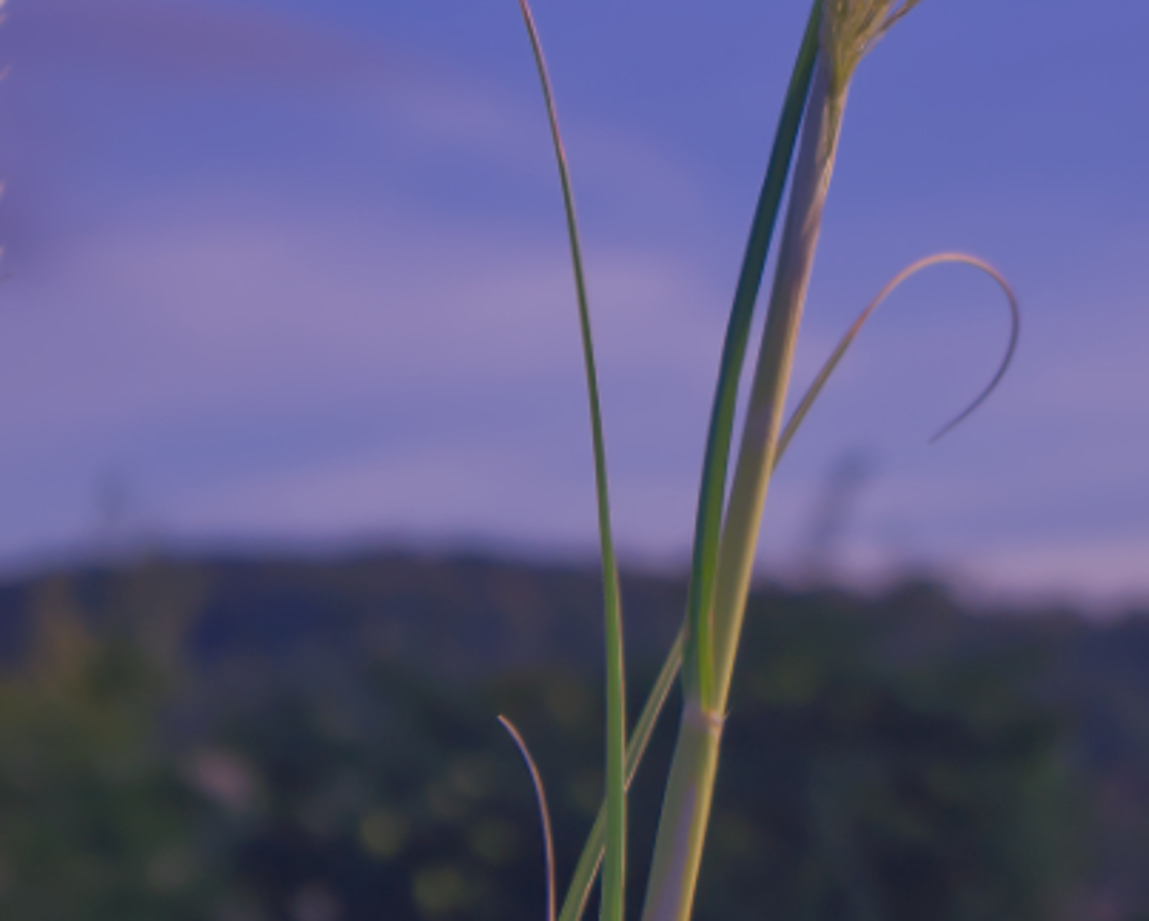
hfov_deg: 8.4
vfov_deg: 6.7
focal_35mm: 230
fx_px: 7841
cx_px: 596
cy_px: -23
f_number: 5.6
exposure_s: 1/320
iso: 100
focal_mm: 55
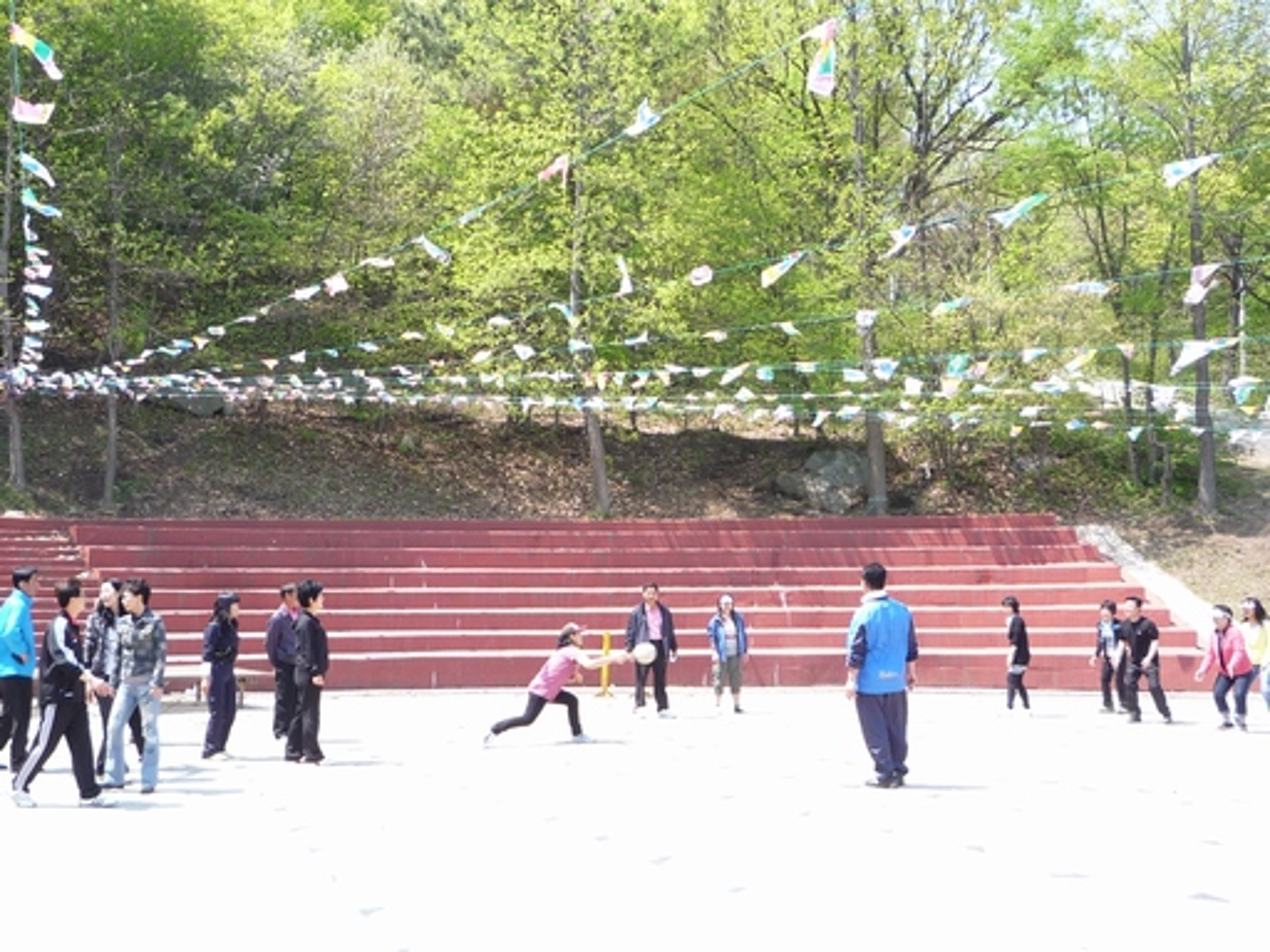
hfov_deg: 44.8
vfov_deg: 34.3
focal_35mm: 42
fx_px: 1541
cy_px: 476
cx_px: 635
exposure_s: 1/200
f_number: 4
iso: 100
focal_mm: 5.2
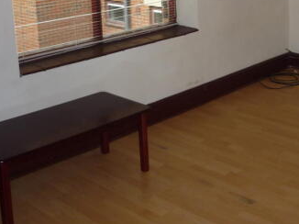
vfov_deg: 24.1
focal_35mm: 59
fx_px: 509
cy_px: 25
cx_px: 220
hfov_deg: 32.2
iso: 160
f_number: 2.8
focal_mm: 5.5
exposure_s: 1/30
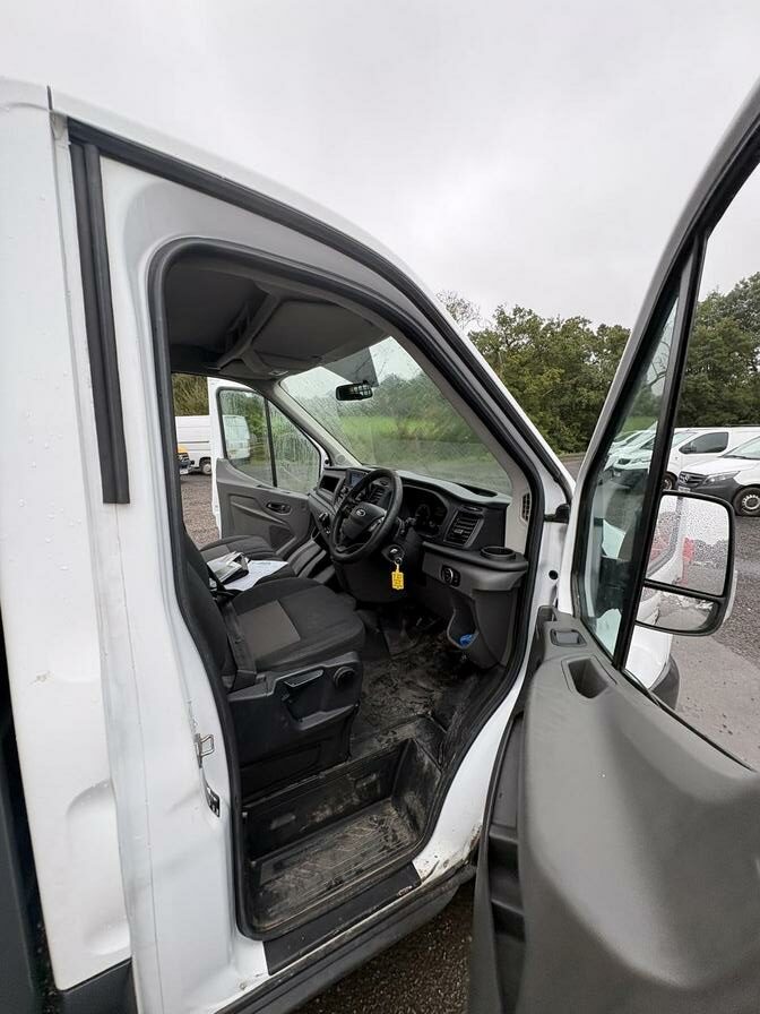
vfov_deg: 102.1
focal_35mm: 14
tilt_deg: -1.0
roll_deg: -2.3
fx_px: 410
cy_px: 507
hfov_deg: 85.7
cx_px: 380
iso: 64
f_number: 2.2
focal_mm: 2.22
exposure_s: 1/138
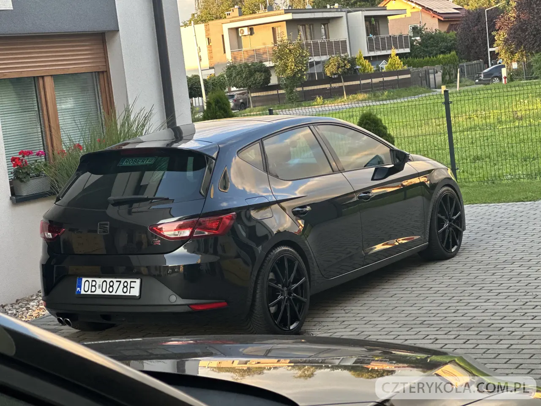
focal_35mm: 77
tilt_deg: -4.4
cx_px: 270
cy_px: 203
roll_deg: +7.0
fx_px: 1203
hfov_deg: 25.3
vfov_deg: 19.1
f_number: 2.8
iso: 160
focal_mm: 9
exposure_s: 1/121
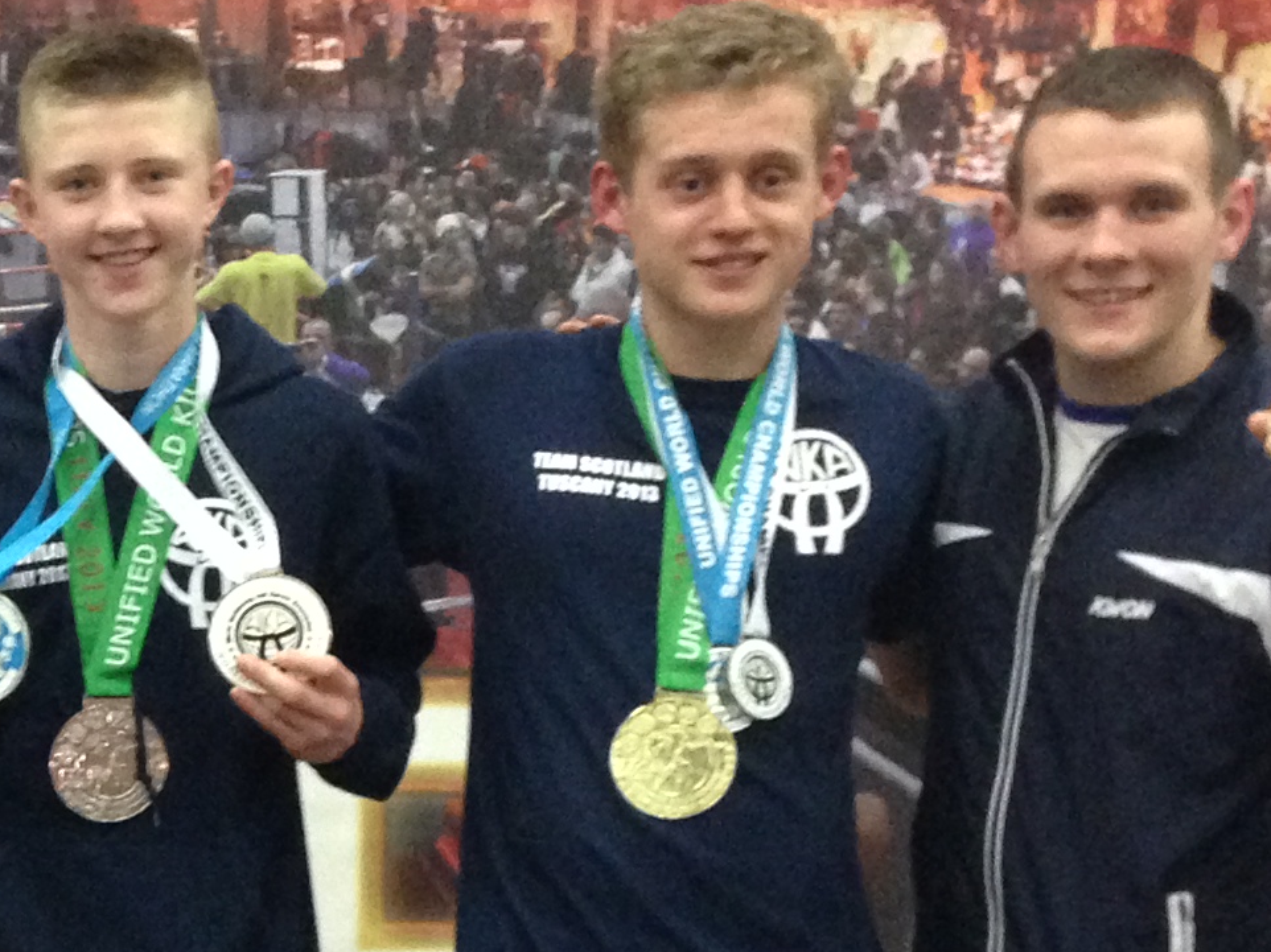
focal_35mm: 112
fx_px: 4111
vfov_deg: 13.0
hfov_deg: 16.6
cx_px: -392
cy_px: 965
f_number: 2.4
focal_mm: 4.12
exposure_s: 1/15
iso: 400
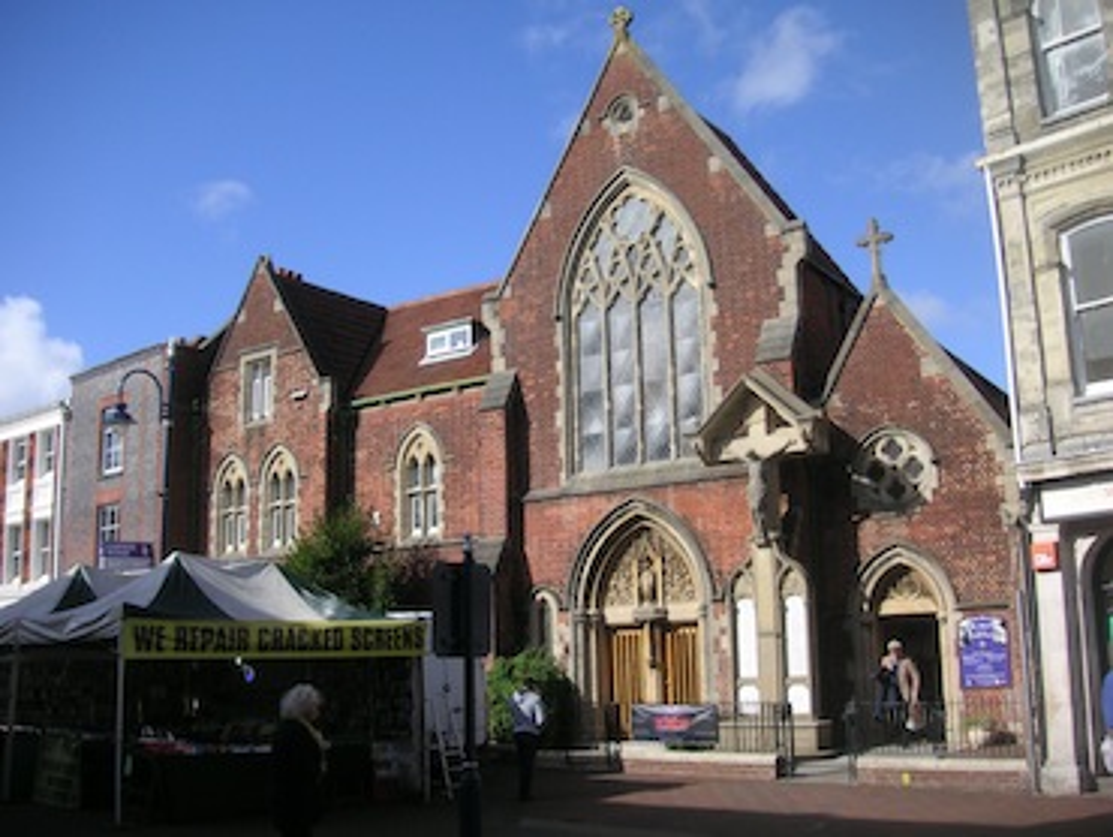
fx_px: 1190
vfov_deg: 38.7
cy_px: 418
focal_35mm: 37
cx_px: 556
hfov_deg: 50.1
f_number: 6.7
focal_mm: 6.1
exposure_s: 1/180
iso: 50
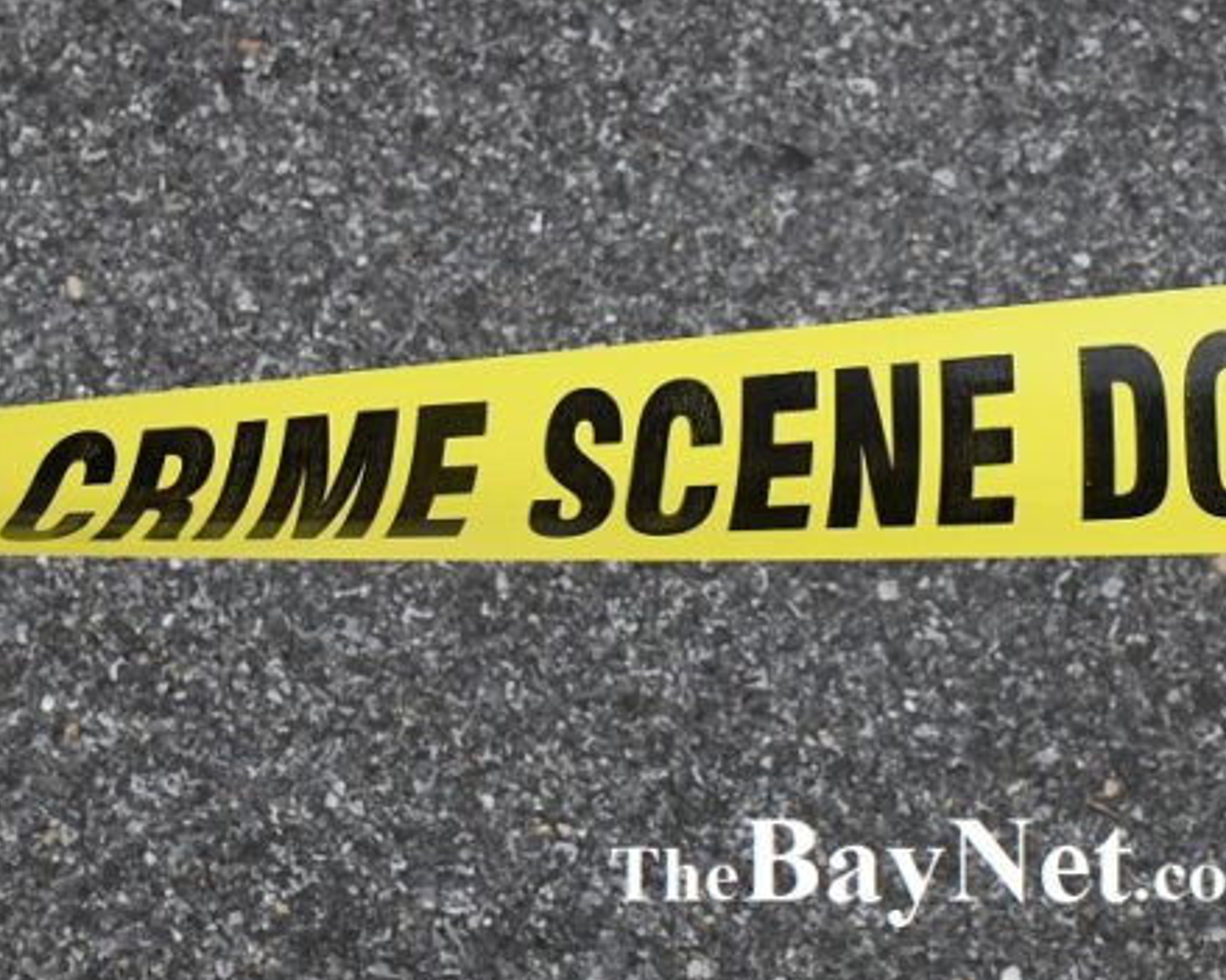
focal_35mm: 92
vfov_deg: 16.7
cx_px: 930
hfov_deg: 20.6
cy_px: 412
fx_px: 3337
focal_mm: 42
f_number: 14
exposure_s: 1/800
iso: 3200
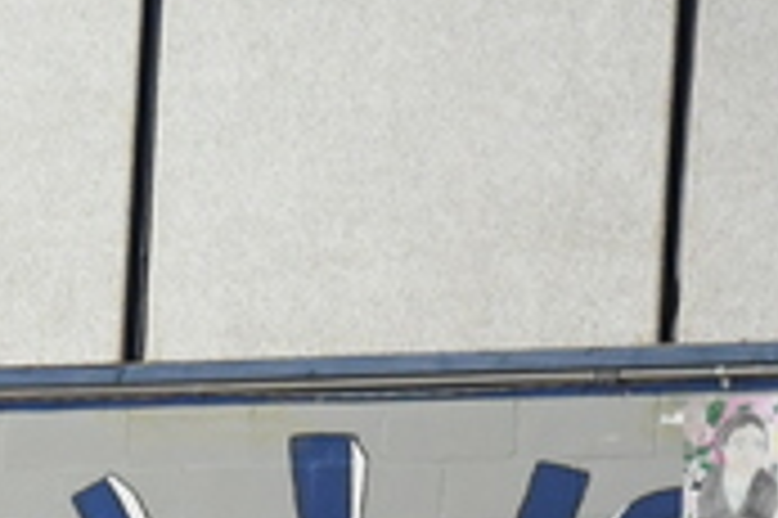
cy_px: 1178
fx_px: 8442
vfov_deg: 3.5
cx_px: -1367
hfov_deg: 5.1
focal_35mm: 391
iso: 1600
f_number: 3.5
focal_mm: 44
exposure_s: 1/400
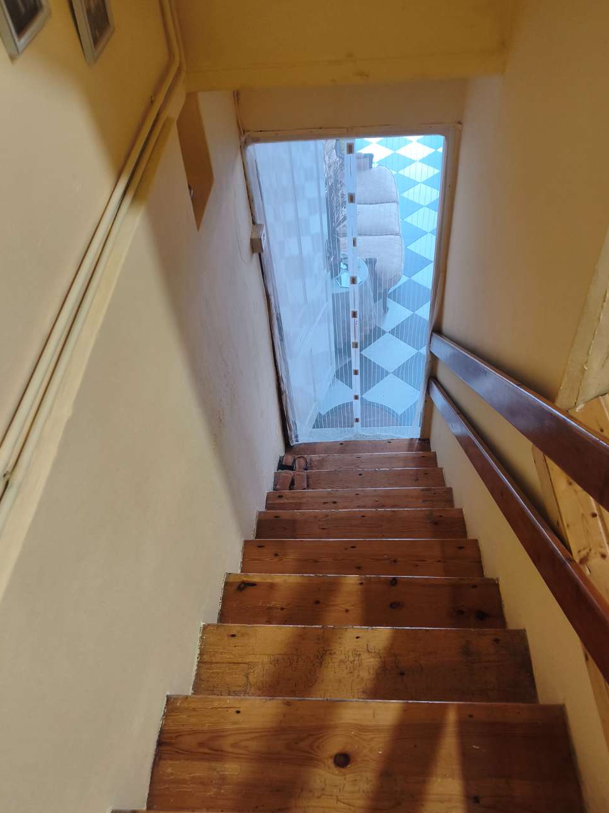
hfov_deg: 51.2
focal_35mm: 27
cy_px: 386
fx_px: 634
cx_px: 345
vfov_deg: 65.3
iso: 1000
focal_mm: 6.06
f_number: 1.7
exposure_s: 1/50
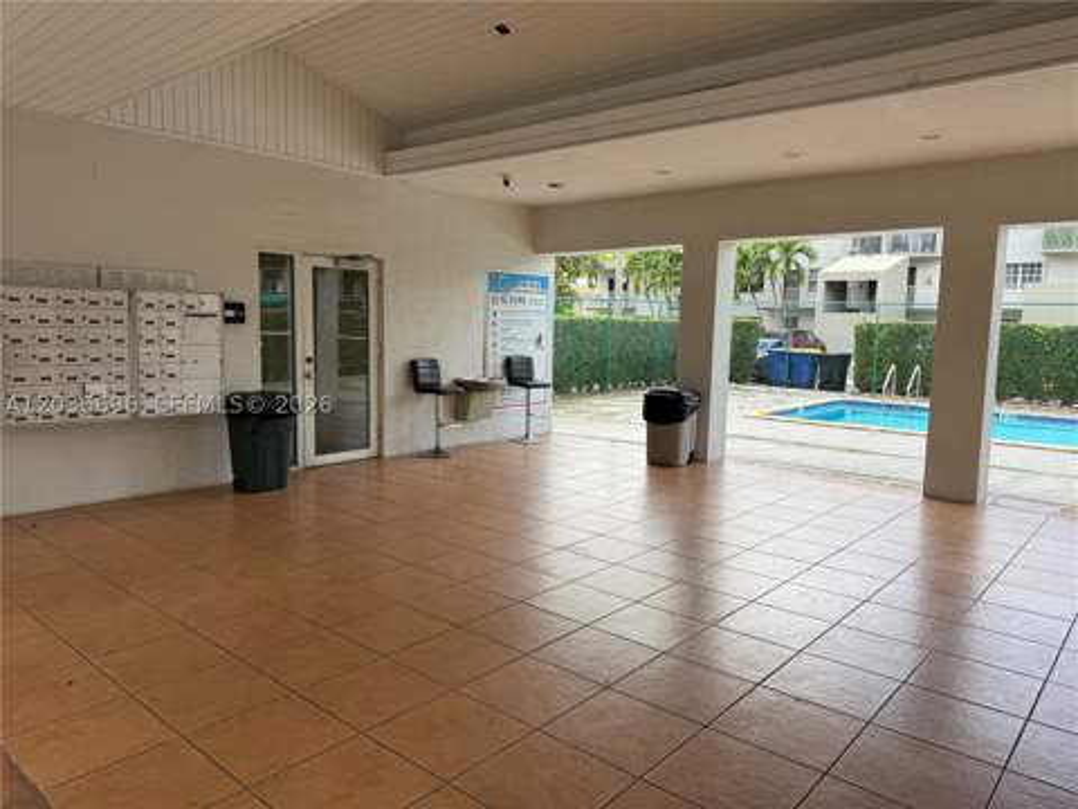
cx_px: 539
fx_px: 747
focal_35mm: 24
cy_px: 404
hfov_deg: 71.6
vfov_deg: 56.8
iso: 80
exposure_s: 1/831
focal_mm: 6.76
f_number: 1.78
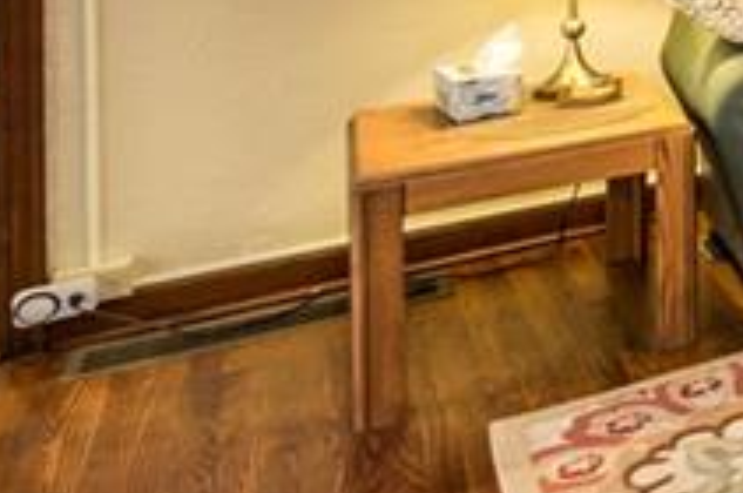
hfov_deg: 21.4
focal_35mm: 57
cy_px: -202
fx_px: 1175
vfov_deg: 20.8
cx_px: 1366
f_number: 6.3
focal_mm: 10
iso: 250
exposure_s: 1/13
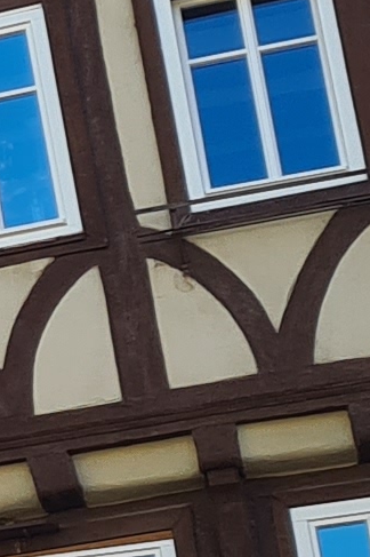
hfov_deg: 5.3
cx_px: -1137
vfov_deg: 9.2
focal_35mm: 224
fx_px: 3458
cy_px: 384
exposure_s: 1/714
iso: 50
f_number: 1.8
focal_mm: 5.4
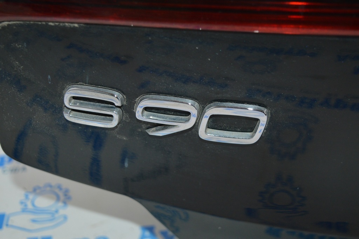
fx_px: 538
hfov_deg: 36.9
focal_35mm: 54
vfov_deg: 25.0
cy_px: 120
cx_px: 180
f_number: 4.8
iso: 720
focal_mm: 36
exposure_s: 1/60
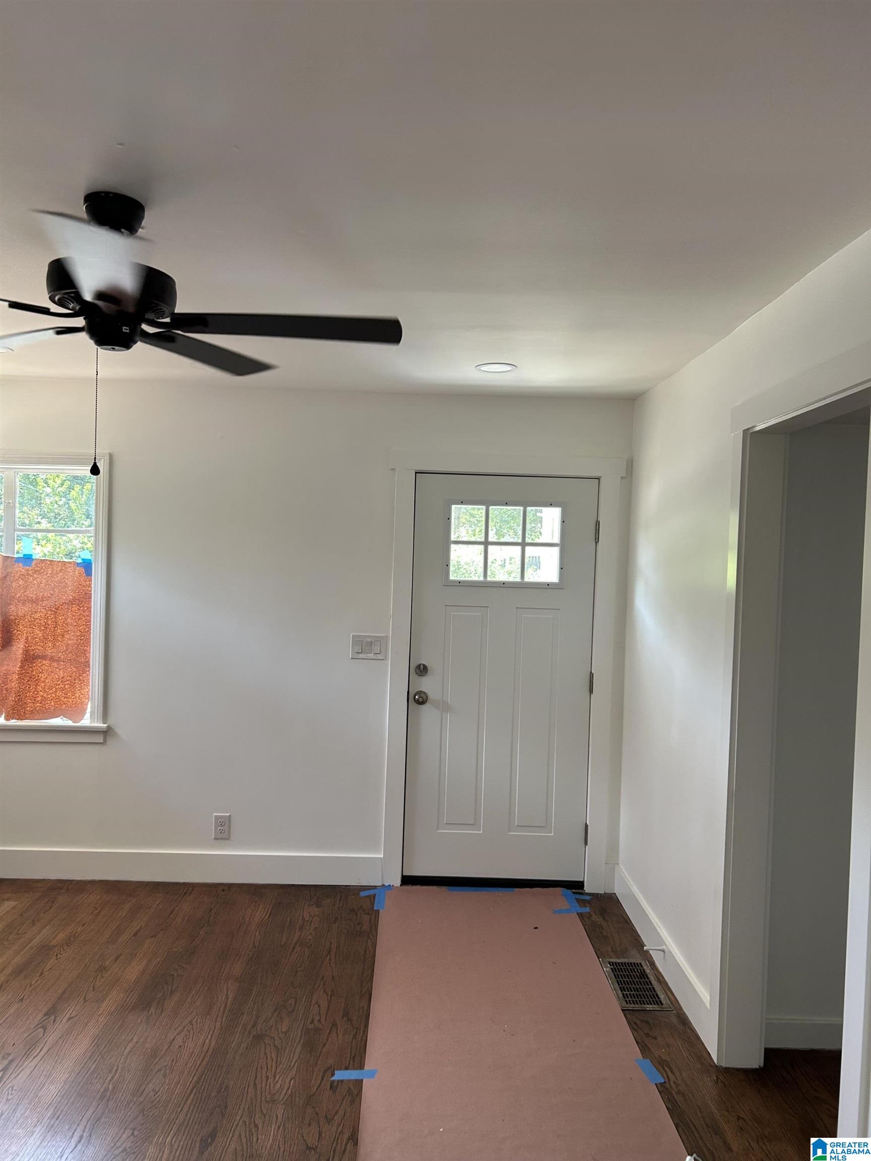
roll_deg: -1.2
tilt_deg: -1.6
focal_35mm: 26
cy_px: 580
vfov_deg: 67.3
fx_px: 872
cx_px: 436
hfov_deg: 53.1
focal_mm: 5.7
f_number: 1.5
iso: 100
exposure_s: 1/121
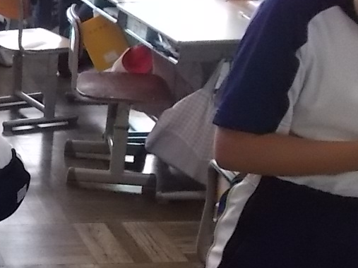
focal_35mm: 82
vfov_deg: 18.0
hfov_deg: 20.4
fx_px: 848
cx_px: -180
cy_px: 141
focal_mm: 4.6
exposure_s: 1/200
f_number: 3.2
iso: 400
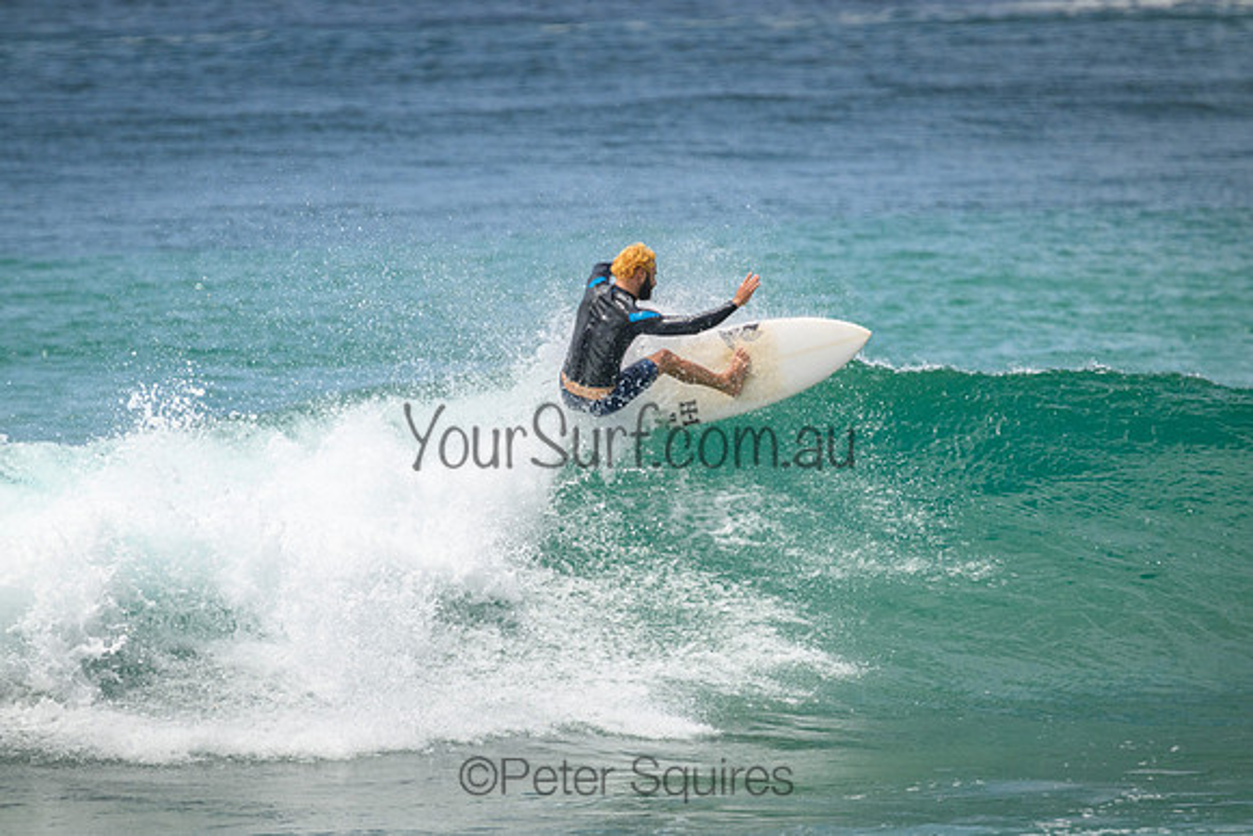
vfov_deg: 1.7
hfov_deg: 2.6
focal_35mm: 800
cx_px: 626
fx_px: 27850
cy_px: 418
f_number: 11
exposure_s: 1/3200
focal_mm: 800
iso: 1000
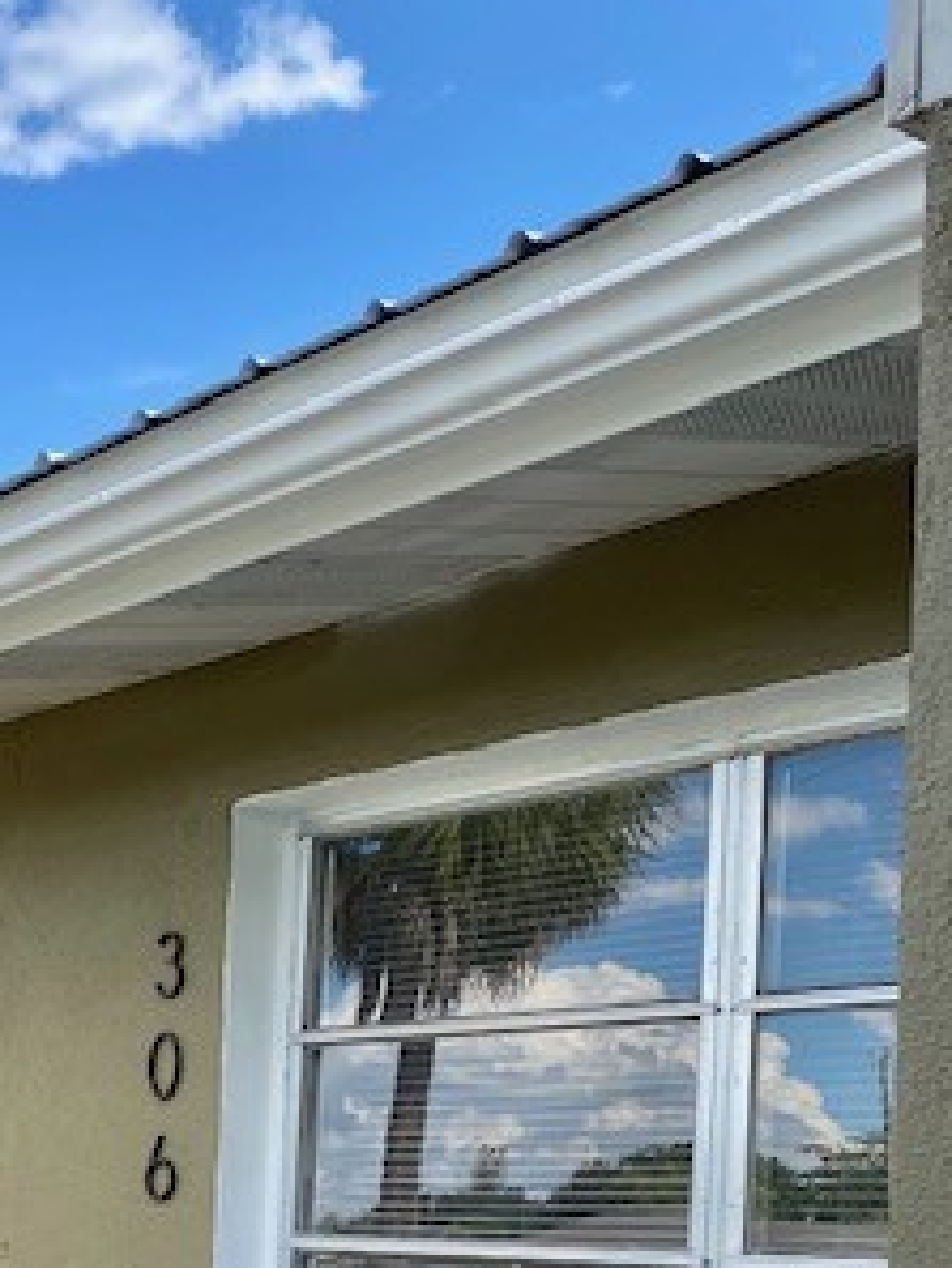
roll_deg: -2.4
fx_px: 2052
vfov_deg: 31.7
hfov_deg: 25.1
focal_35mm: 56
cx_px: 34
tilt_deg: -1.8
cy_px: 1264
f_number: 1.8
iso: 32
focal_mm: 4.25
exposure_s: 1/738
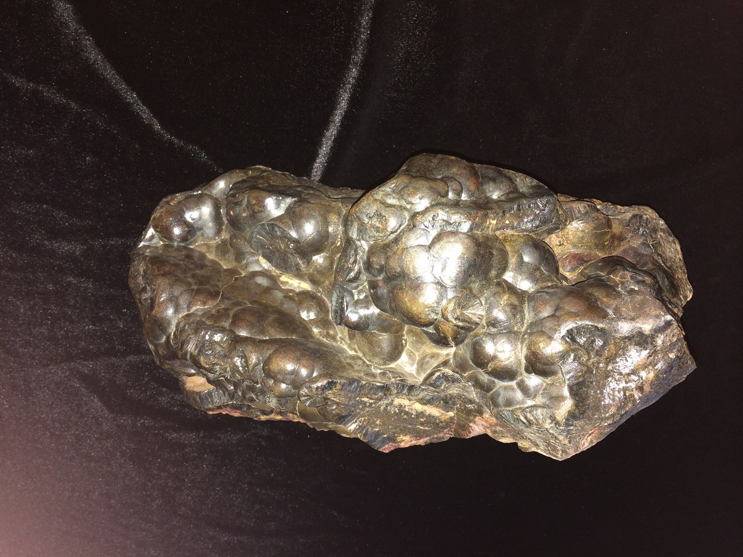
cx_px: 372
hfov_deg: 60.0
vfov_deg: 46.8
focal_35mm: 30
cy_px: 278
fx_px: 644
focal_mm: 4.12
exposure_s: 1/16
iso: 64
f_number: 2.2
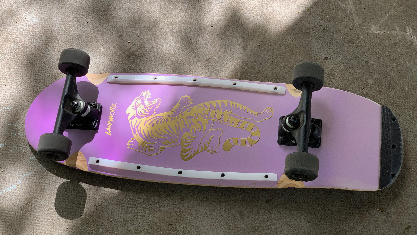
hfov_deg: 35.4
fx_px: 652
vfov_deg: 20.4
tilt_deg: -63.6
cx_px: 208
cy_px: 106
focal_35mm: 59
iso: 16
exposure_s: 1/304
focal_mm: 6
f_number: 2.4
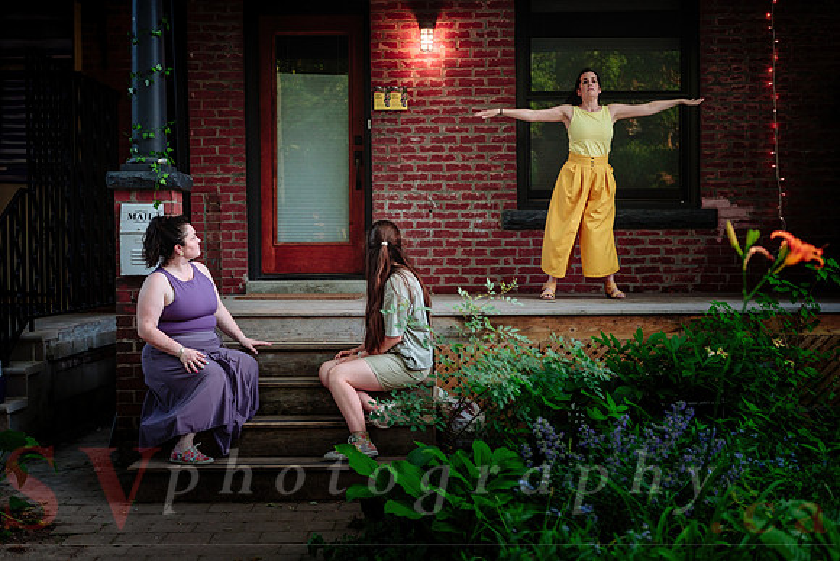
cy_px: 280
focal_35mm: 45
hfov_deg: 43.6
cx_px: 420
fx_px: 1051
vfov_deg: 29.9
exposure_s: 1/160
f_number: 1.8
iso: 500
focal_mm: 29.2
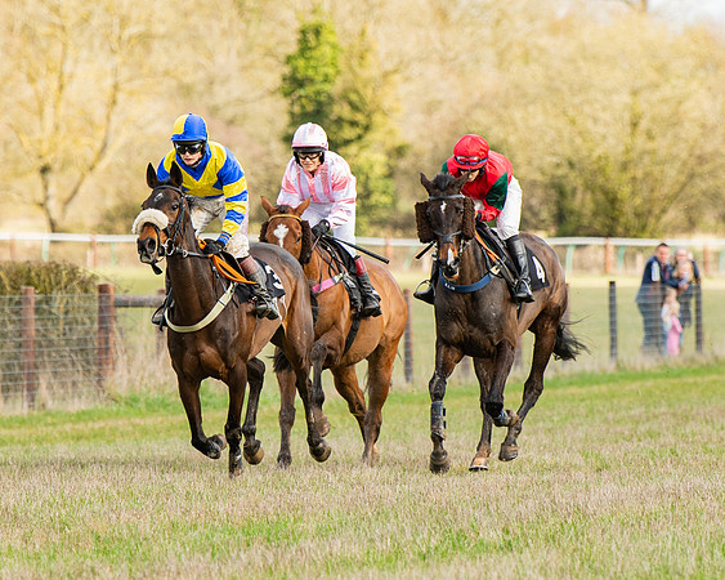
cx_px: 206
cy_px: 302
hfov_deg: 4.4
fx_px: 9343
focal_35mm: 436
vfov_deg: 3.6
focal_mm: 185
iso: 400
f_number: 4
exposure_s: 1/1000
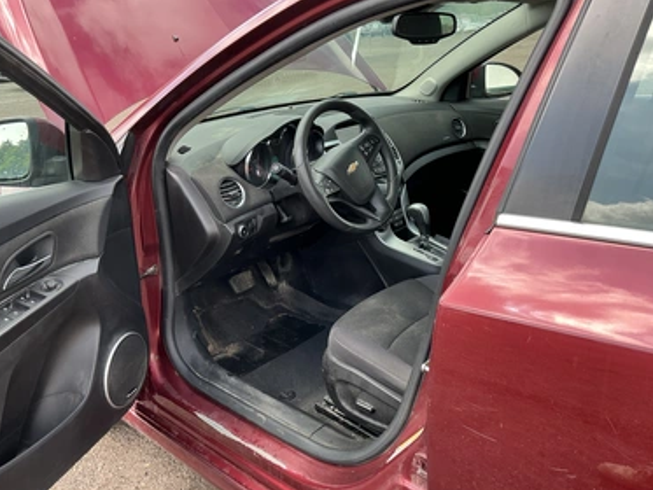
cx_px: 310
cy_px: 247
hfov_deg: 59.9
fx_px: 566
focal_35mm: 30
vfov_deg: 46.8
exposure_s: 1/122
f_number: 1.8
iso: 20
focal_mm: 3
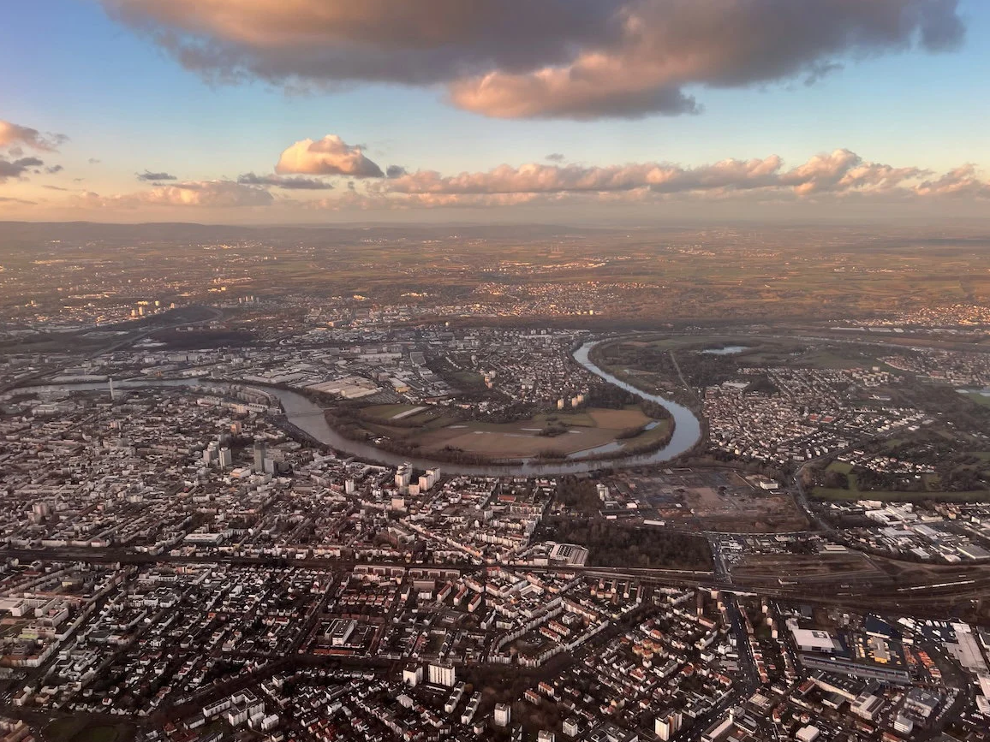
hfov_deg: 65.3
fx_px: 772
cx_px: 510
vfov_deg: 51.4
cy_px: 371
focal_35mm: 27
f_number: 1.5
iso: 50
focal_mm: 5.7
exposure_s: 1/411
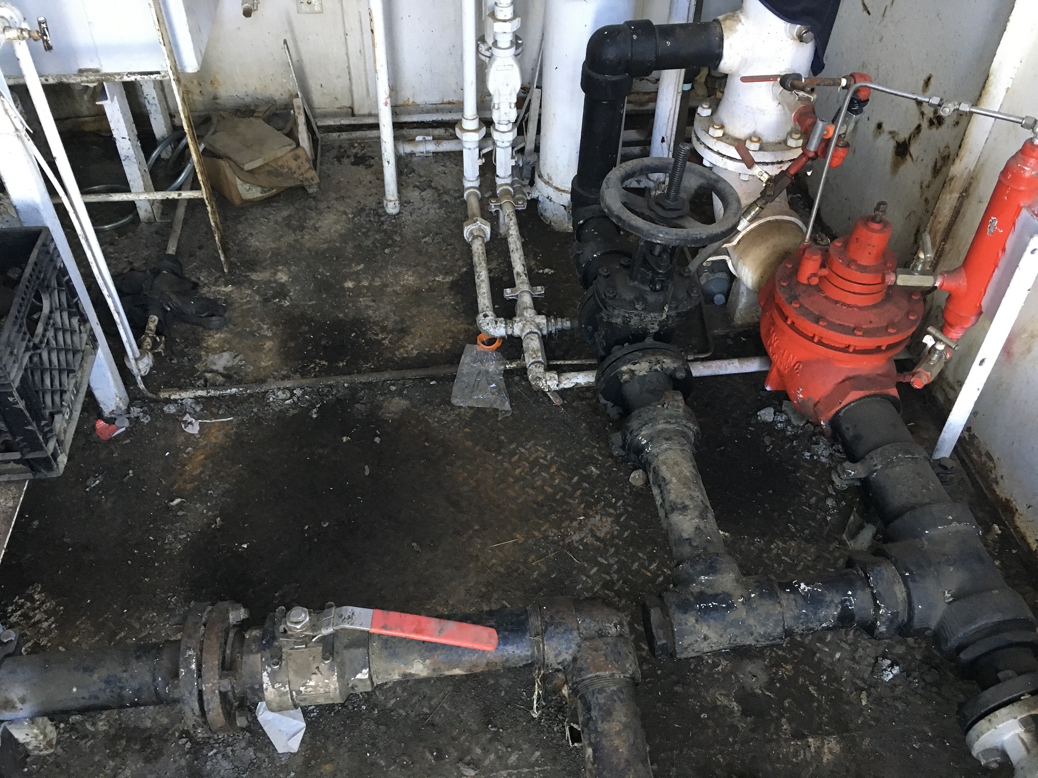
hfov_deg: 61.7
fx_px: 870
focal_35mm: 29
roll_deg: -1.4
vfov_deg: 48.2
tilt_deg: -41.0
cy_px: 389
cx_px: 519
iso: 160
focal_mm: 4.15
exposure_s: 1/30
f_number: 2.2
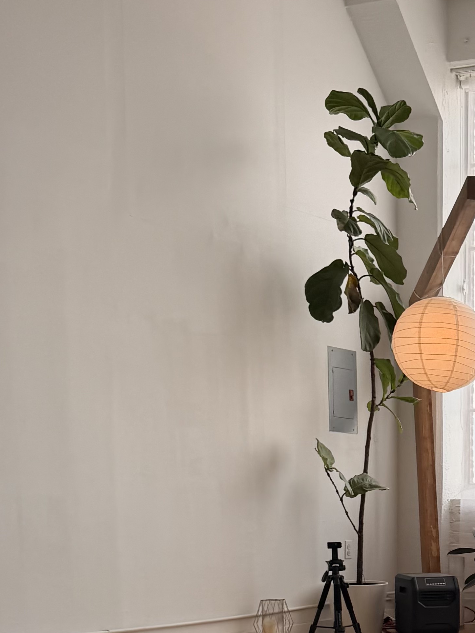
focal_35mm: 71
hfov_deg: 19.5
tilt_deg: -5.9
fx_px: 1299
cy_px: 622
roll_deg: -0.3
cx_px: 573
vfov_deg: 26.1
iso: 80
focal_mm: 6.76
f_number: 1.78
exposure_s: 1/339
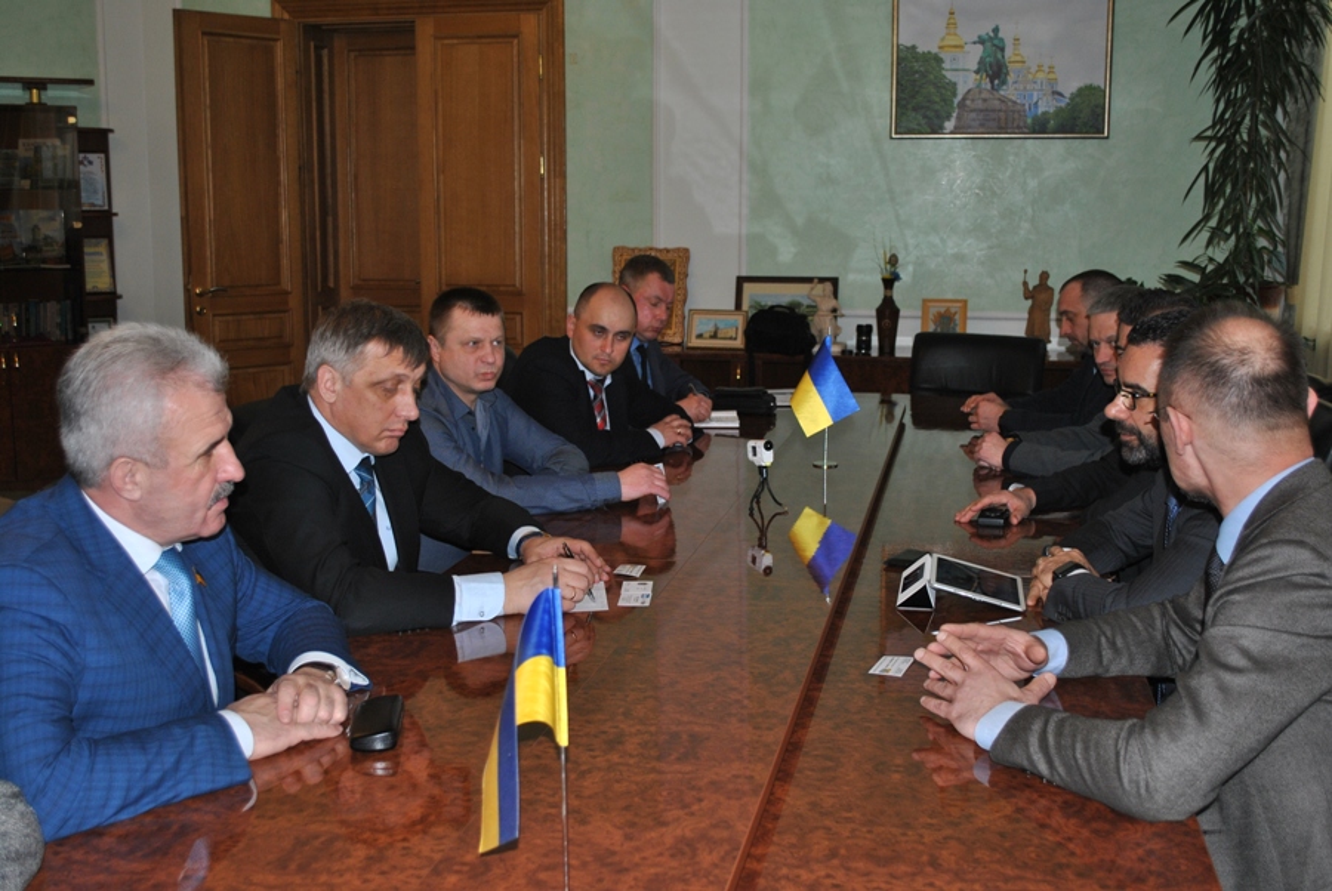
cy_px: 446
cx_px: 666
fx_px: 1444
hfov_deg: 49.5
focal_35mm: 39
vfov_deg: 34.3
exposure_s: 1/60
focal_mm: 26
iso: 200
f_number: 4.2
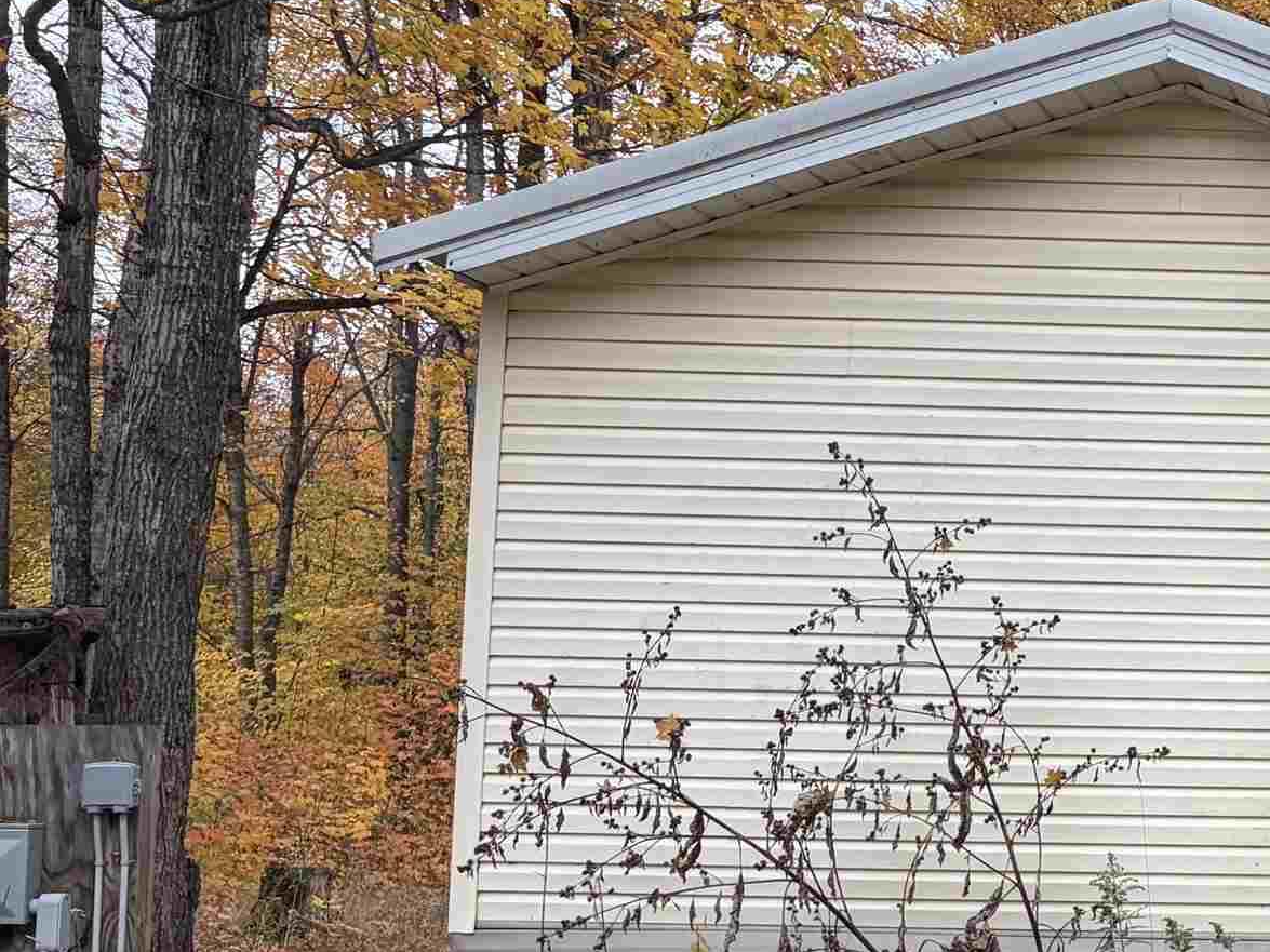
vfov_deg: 21.6
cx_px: 1625
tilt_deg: +5.6
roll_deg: -1.9
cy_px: 591
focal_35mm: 68
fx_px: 2495
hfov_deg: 25.0
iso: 50
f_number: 1.6
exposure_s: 1/355
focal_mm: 5.96
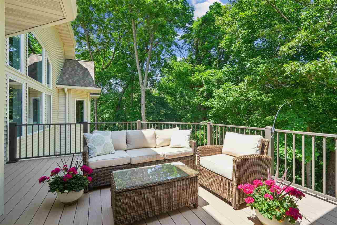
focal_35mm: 16
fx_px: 150
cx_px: 168
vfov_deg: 73.7
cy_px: 112
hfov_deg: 96.7
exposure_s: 1/160
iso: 400
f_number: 10
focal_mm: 16
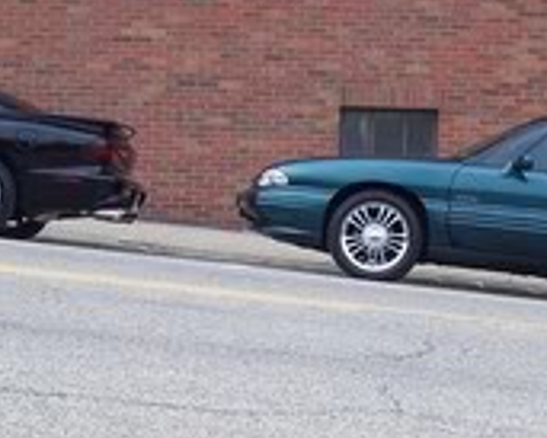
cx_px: 221
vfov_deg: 12.6
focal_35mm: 123
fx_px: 1992
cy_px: 211
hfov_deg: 15.6
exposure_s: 1/180
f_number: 5.6
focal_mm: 7
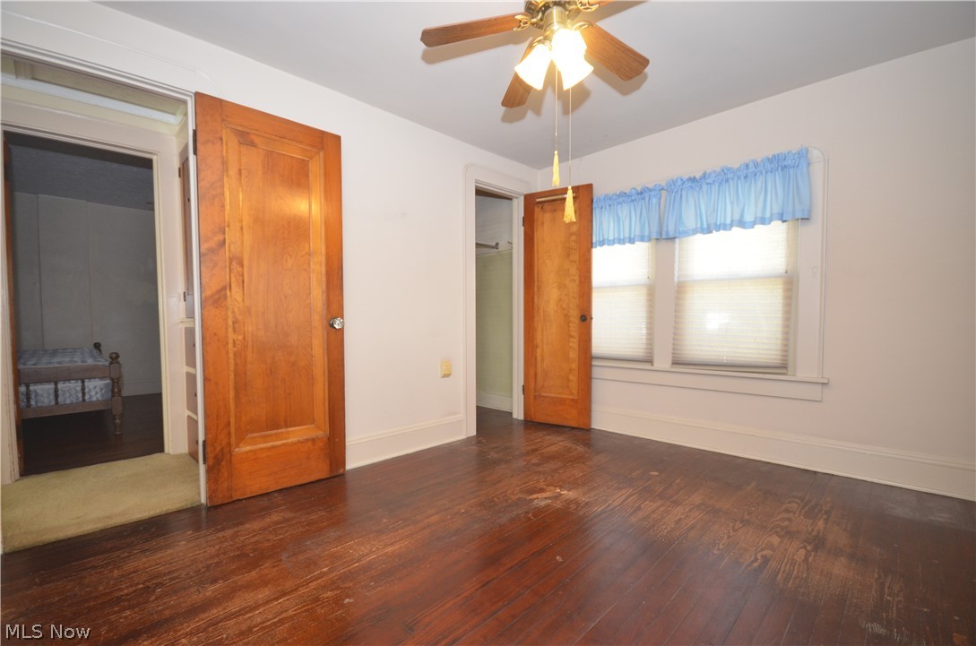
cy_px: 323
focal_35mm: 15
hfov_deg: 100.5
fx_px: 406
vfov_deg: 77.1
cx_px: 488
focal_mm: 10
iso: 800
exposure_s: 1/60
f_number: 4
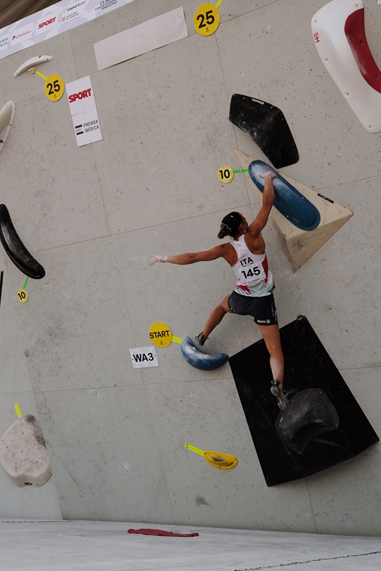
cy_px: 286
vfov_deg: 49.5
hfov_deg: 34.2
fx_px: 619
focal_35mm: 39
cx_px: 190
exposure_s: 1/200
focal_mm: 26
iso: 400
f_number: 11
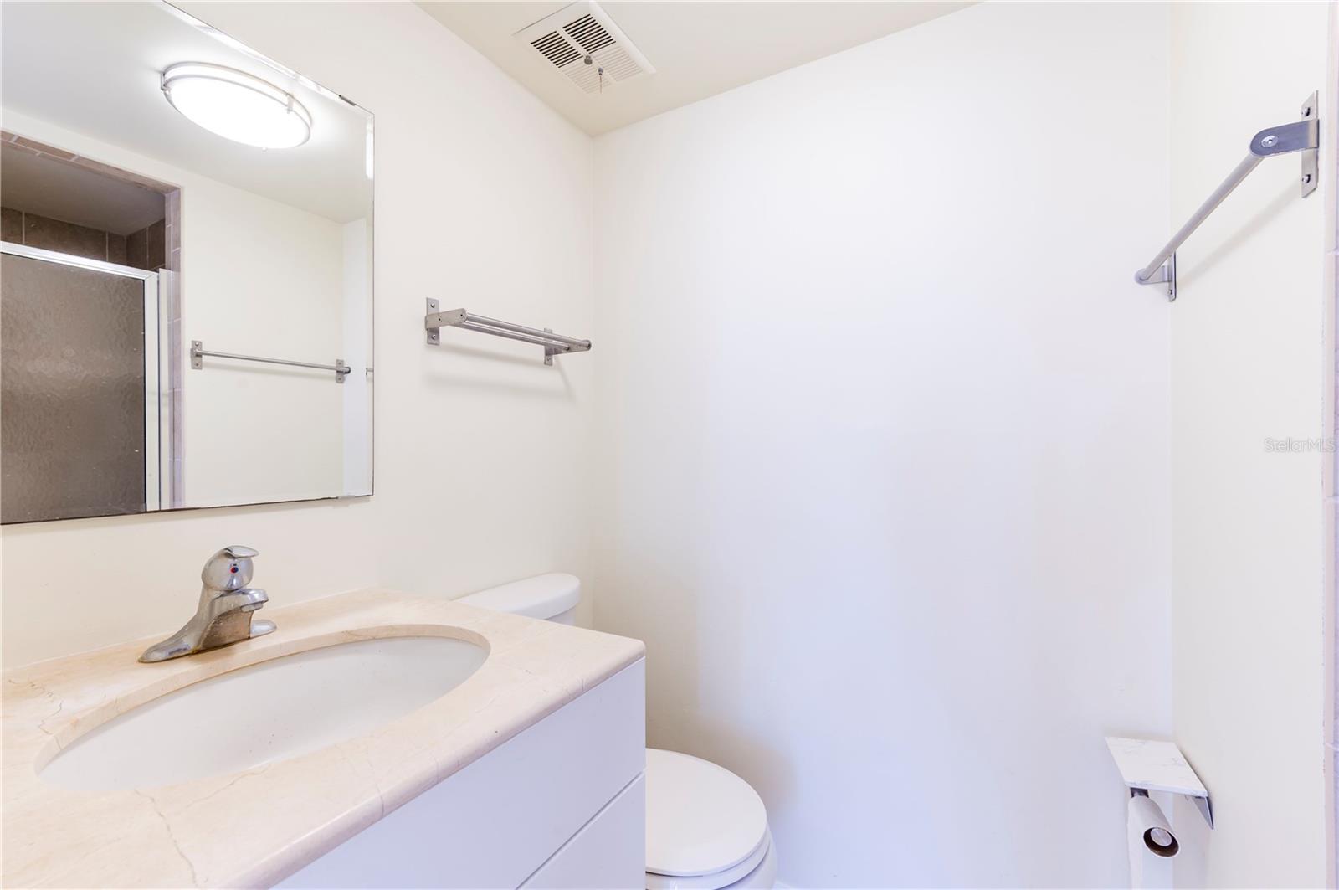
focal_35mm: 14
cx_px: 670
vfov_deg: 81.1
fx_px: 520
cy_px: 445
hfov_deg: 104.3
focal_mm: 14
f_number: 9
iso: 100
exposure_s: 1/8
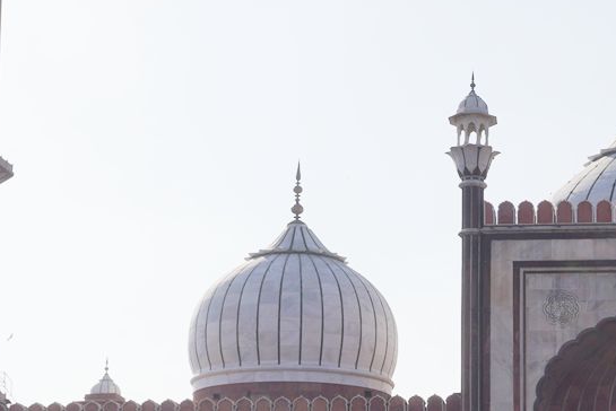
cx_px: 624
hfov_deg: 22.2
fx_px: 1507
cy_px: 364
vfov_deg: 15.4
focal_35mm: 88
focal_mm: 24
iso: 100
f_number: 22
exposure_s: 1/100
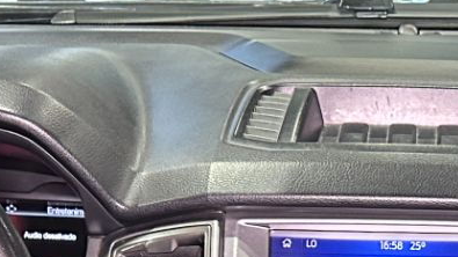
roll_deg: -1.9
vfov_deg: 8.6
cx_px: 395
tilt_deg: -32.9
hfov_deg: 16.7
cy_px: 644
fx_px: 1542
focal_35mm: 127
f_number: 1.78
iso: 800
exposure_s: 1/60
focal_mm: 6.86
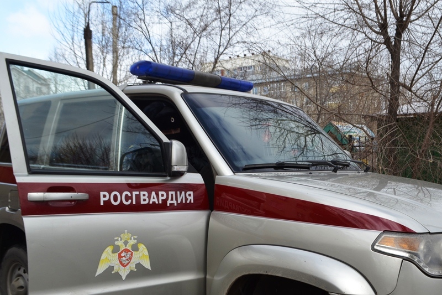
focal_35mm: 27
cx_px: 221
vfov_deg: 47.9
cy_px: 148
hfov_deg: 67.4
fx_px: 331
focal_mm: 18
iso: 100
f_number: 6.3
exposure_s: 1/160
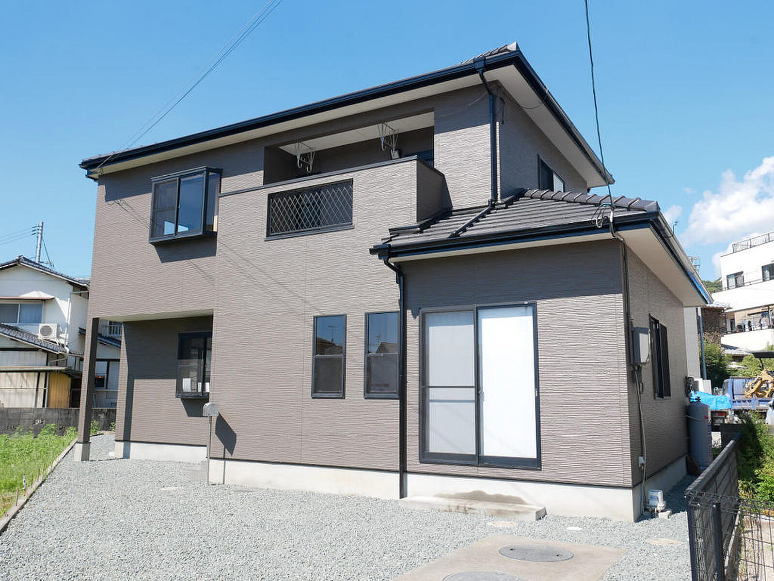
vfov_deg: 46.8
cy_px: 290
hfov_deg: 59.9
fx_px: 671
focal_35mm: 30
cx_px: 387
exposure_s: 1/320
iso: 200
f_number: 6.3
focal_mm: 15
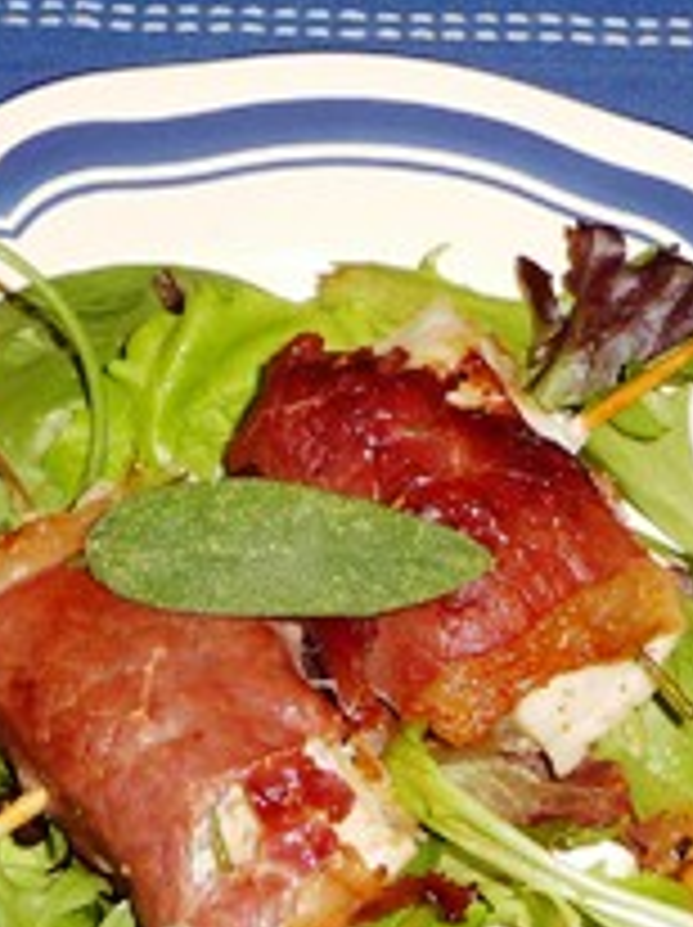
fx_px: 2327
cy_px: 598
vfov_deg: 22.5
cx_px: 292
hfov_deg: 16.9
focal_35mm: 87
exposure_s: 1/30
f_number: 3.3
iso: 100
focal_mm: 4.7
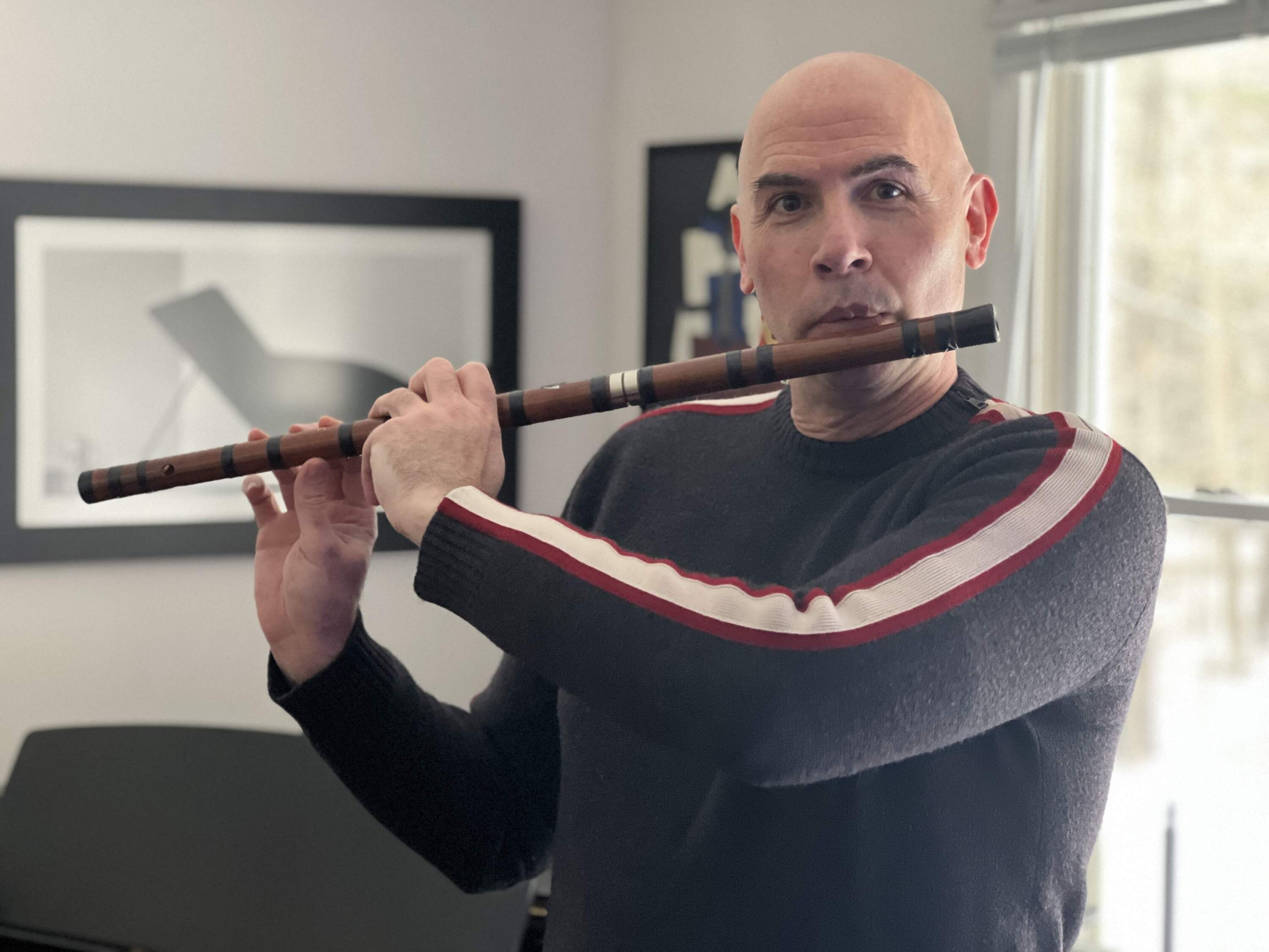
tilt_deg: -1.7
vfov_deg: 19.1
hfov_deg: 25.3
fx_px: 2823
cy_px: 476
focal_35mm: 77
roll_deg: -0.9
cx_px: 634
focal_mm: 9
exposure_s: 1/24
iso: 500
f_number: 2.8
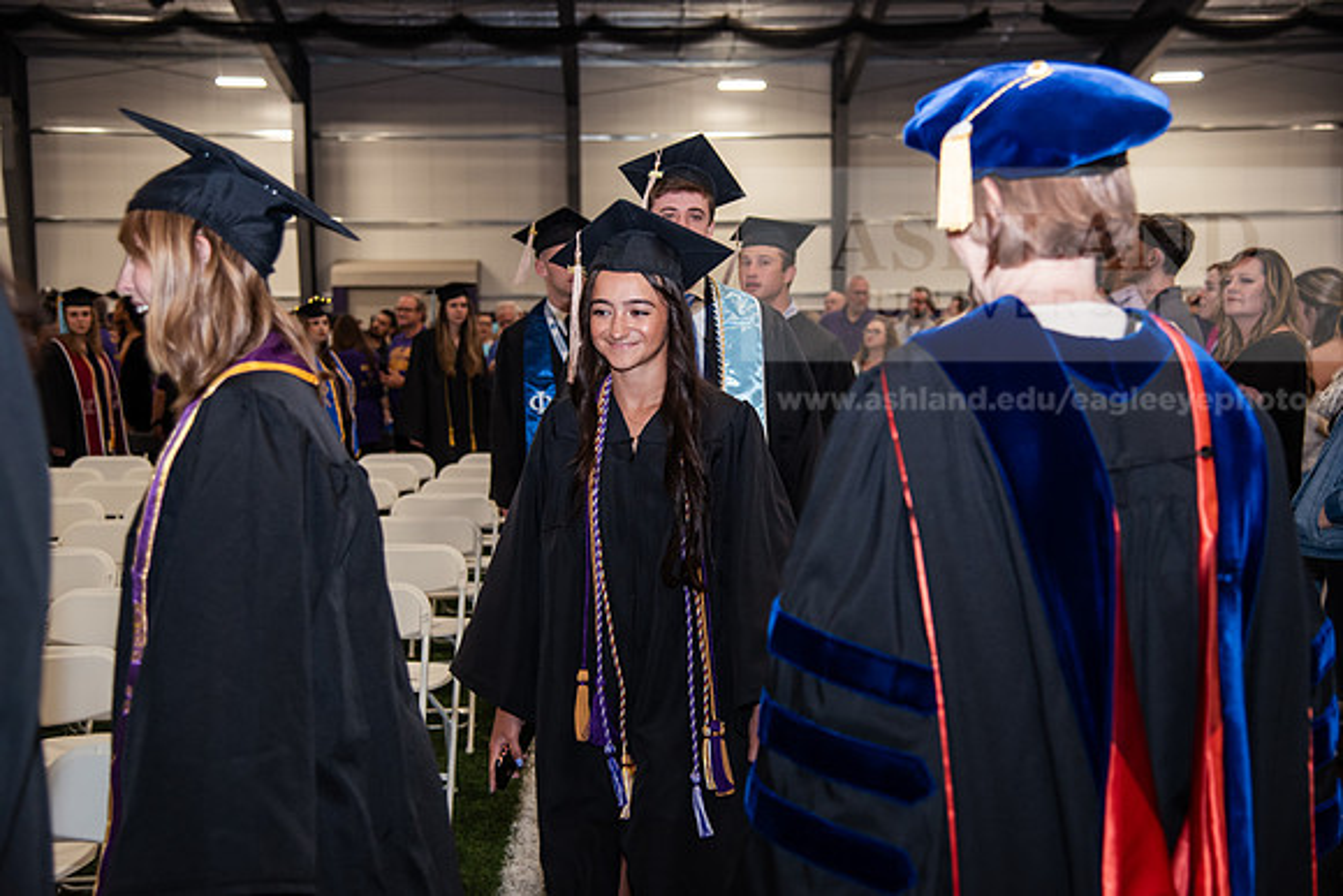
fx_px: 1866
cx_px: 672
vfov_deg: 27.0
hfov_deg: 39.6
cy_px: 448
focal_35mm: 50
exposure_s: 1/125
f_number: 4
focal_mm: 50
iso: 1000
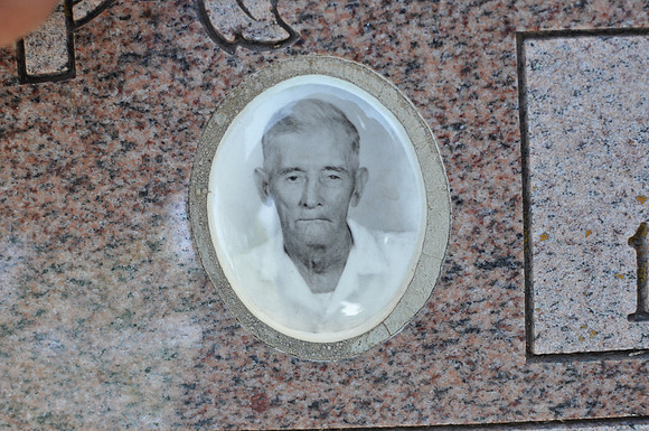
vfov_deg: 25.7
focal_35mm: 52
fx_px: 945
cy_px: 216
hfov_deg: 37.9
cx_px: 324
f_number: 4.5
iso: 400
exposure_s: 1/80
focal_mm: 35
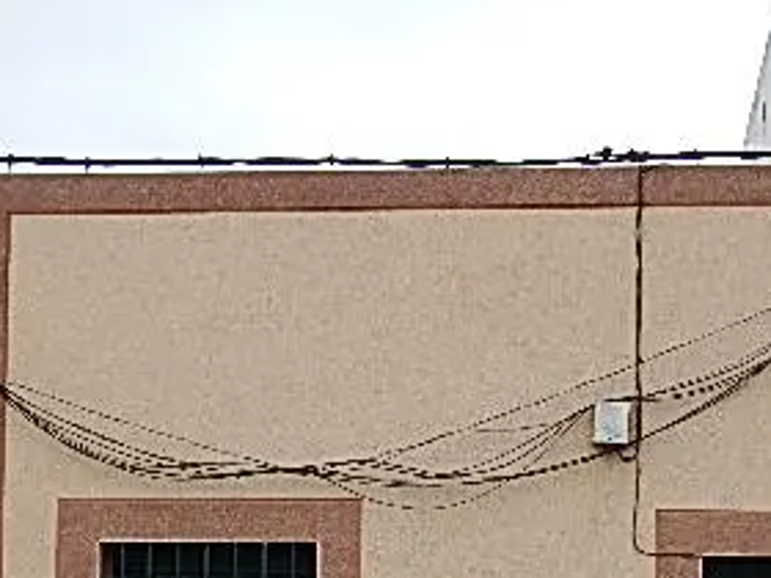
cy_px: 575
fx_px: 1425
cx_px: 435
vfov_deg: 22.1
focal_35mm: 64
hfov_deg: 30.2
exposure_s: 1/400
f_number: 3.9
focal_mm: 5
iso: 125
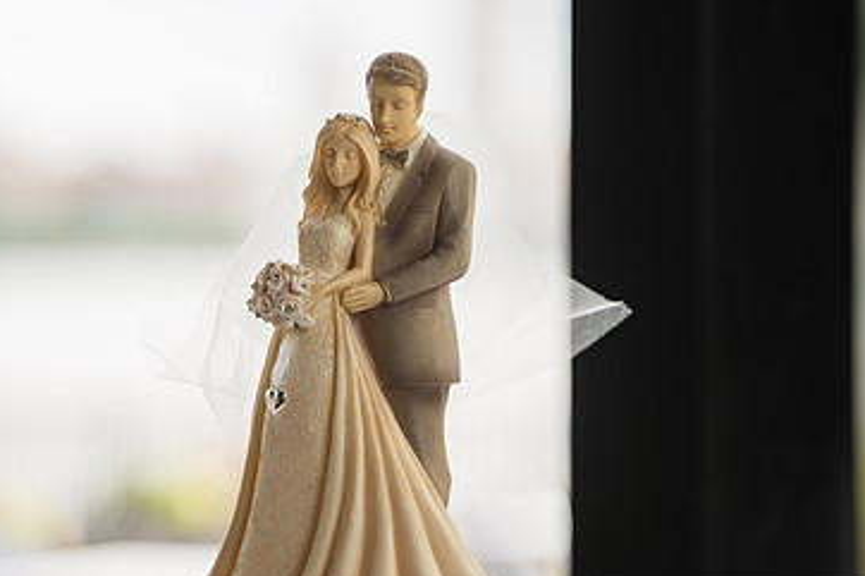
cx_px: 323
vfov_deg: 11.1
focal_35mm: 123
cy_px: 266
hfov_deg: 16.6
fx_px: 2954
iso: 100
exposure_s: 1/320
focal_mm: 75
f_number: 2.8
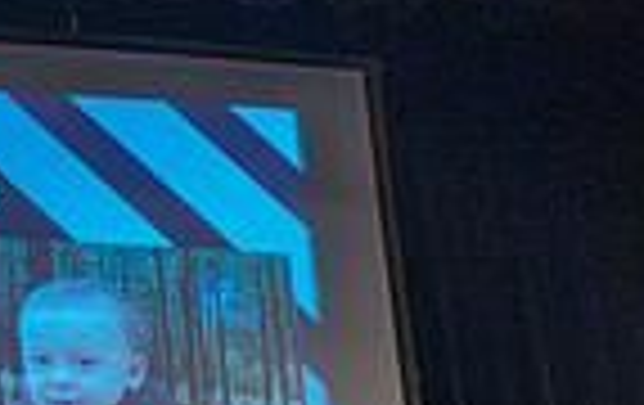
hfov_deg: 19.3
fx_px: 1741
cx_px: -198
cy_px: 621
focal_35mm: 99
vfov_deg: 12.6
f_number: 2.8
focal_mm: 24
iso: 2500
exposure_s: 1/160
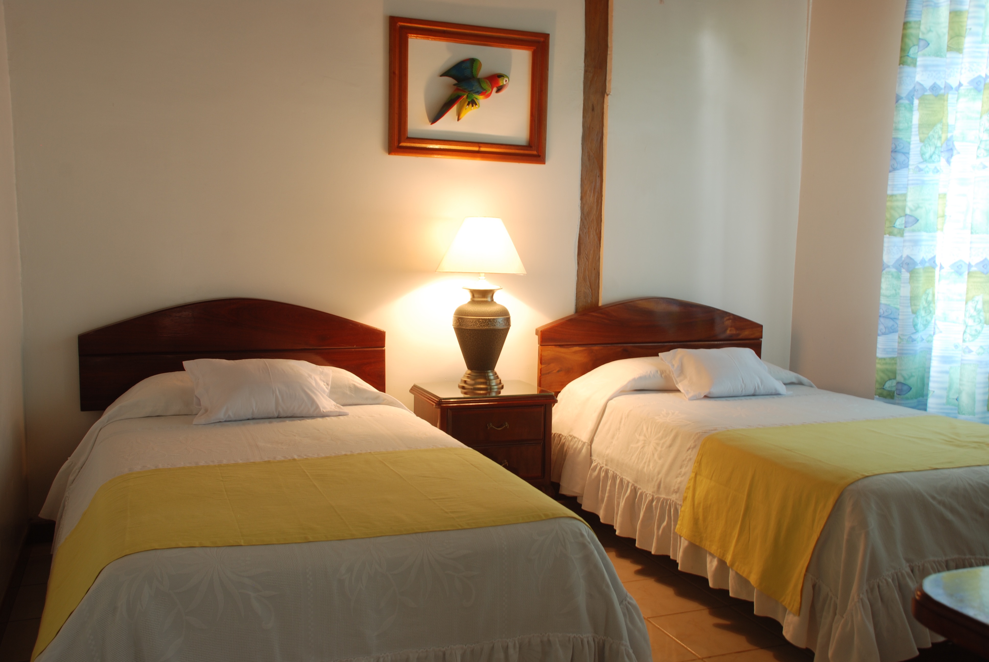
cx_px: 494
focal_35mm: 33
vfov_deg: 40.1
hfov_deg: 57.2
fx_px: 908
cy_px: 331
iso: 100
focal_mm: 22
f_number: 8
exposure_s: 1/2
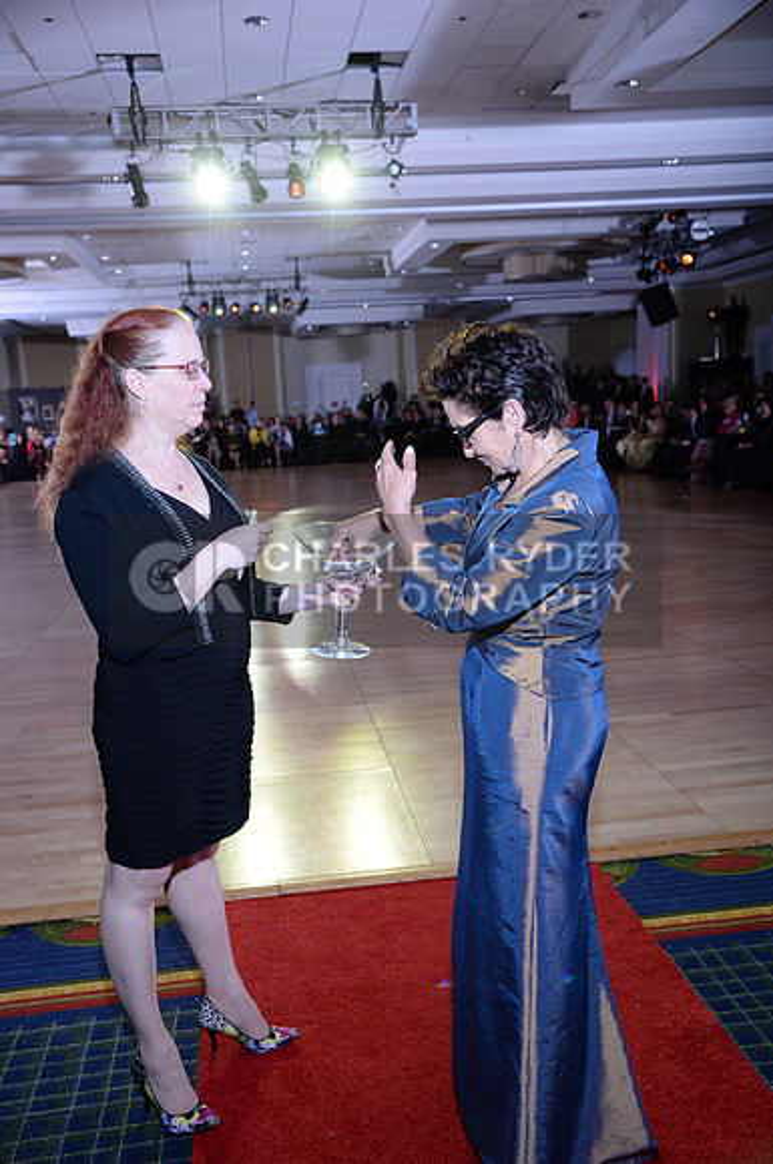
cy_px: 582
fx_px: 1098
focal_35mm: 34
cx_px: 386
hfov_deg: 38.8
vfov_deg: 55.9
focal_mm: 34
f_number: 4.5
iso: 1250
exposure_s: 1/250
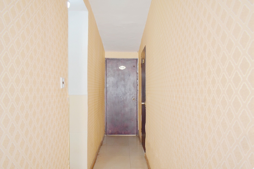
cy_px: 84
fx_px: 190
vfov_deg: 47.9
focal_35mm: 27
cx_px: 127
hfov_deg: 67.4
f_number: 3.5
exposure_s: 1/60
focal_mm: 18
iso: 500
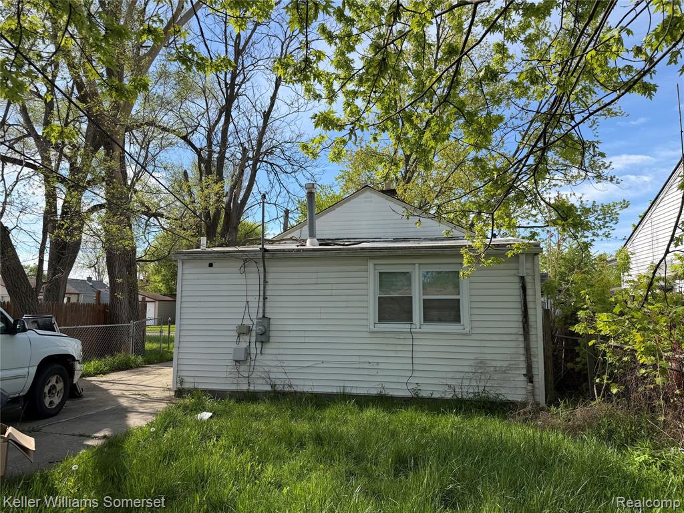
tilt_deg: +5.9
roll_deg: -0.5
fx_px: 474
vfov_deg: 56.8
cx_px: 342
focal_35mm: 24
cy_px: 256
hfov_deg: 71.6
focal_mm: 6.76
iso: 80
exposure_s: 1/3021
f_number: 1.78
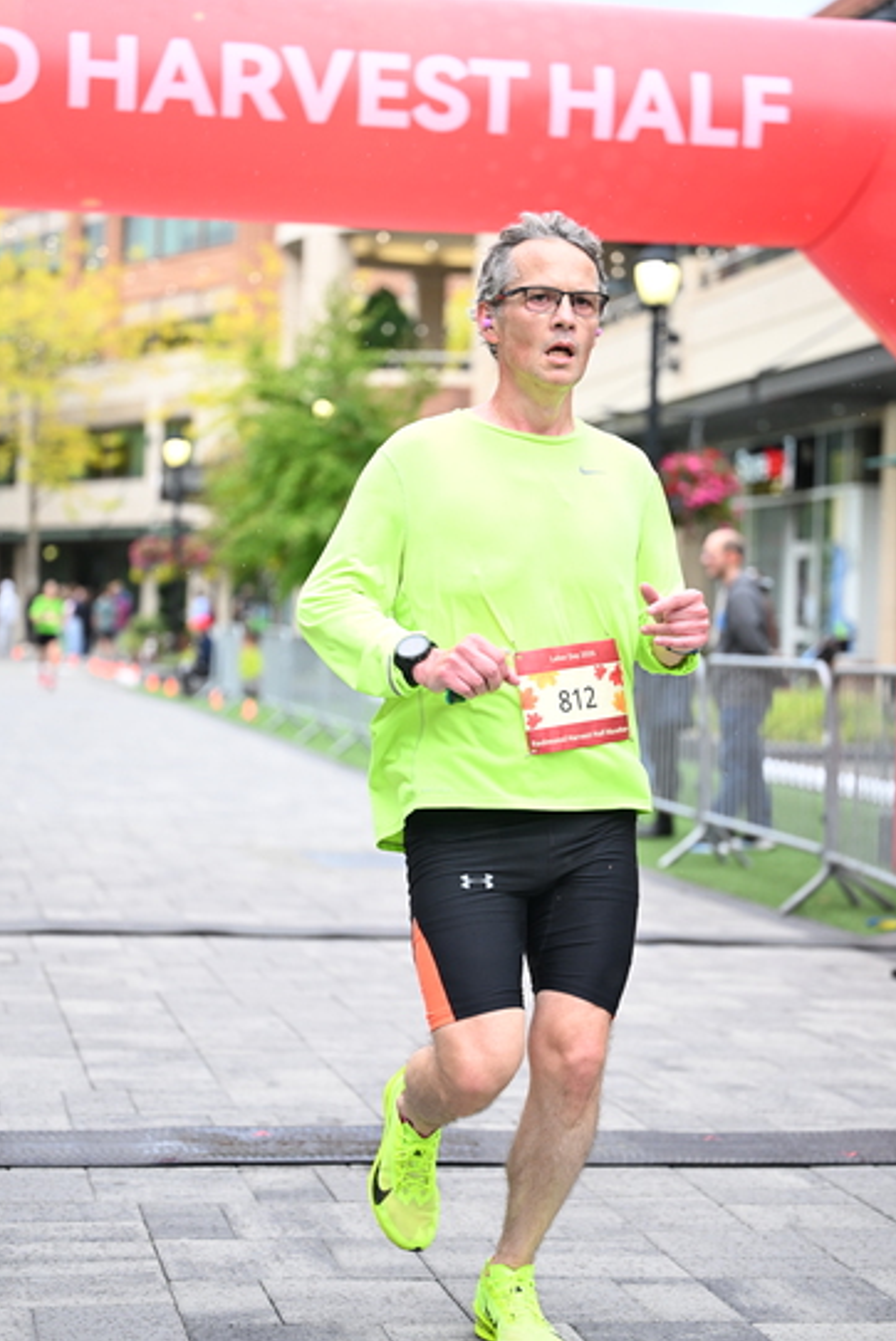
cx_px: 449
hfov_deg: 19.2
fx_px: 2647
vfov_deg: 28.4
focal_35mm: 71
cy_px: 668
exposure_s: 1/1250
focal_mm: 70
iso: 1250
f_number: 2.8
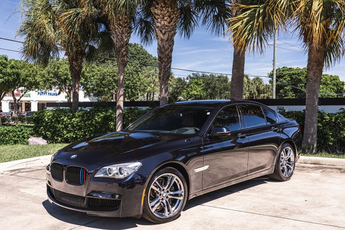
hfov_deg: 49.6
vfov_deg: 34.1
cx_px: 175
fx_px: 374
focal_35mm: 39
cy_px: 125
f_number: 8
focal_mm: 36
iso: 160
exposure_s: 1/80
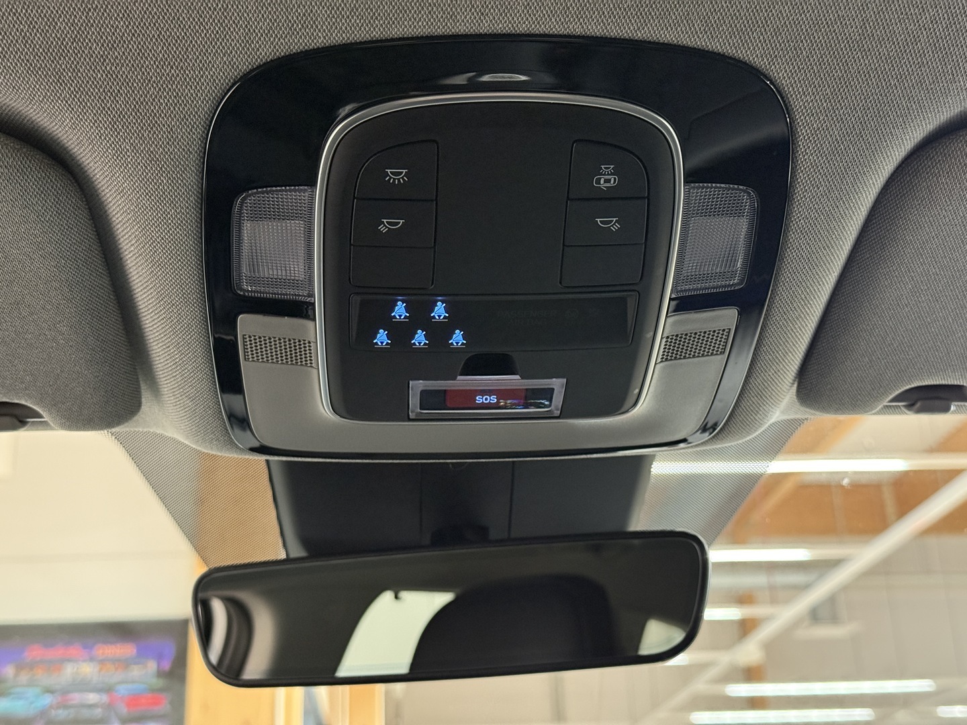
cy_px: 362
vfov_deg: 30.3
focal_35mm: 48
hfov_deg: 39.7
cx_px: 484
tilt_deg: +21.3
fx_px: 1341
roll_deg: +2.1
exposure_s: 1/25
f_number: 1.78
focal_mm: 6.76
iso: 500
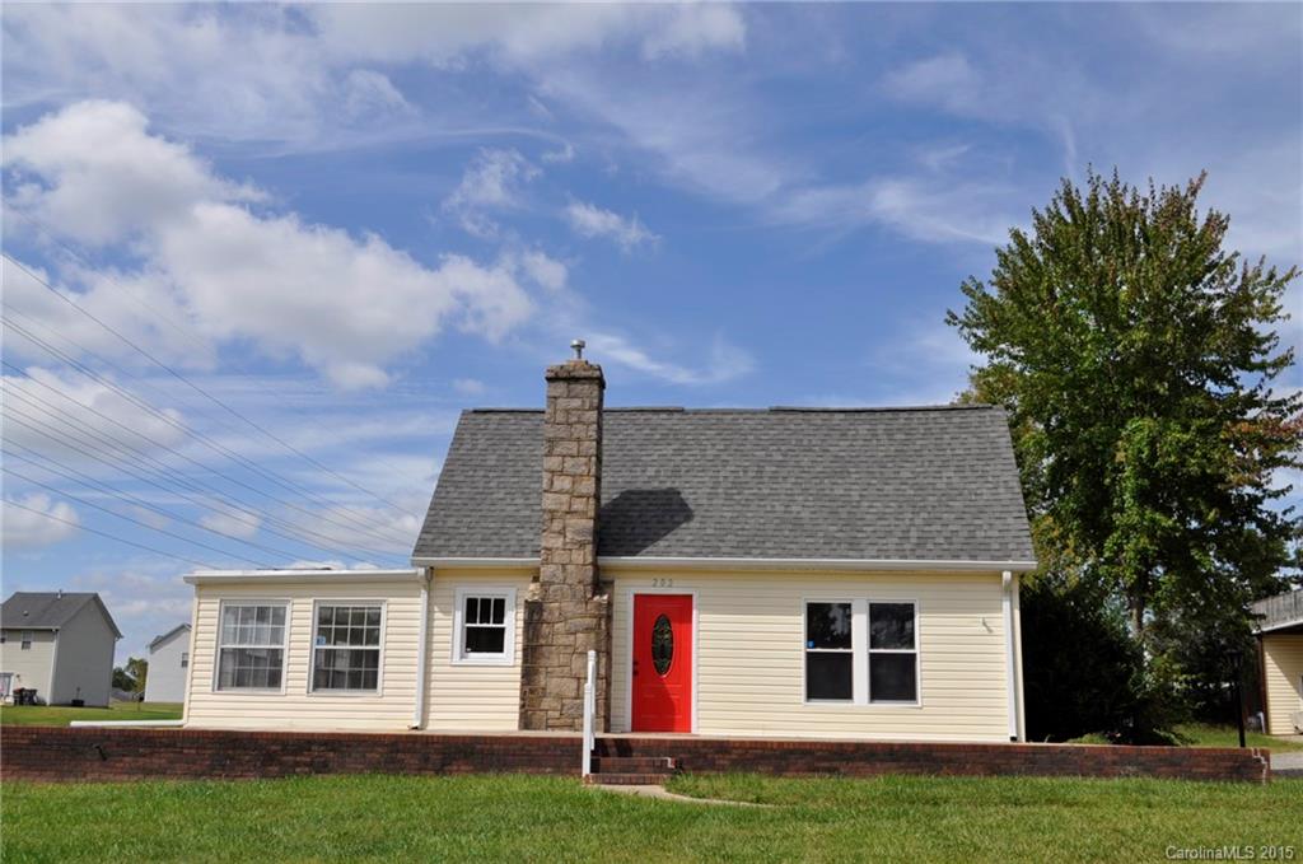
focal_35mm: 36
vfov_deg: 36.7
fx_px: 1301
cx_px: 652
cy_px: 432
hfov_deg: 53.2
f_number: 10
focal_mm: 24
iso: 200
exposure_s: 1/400
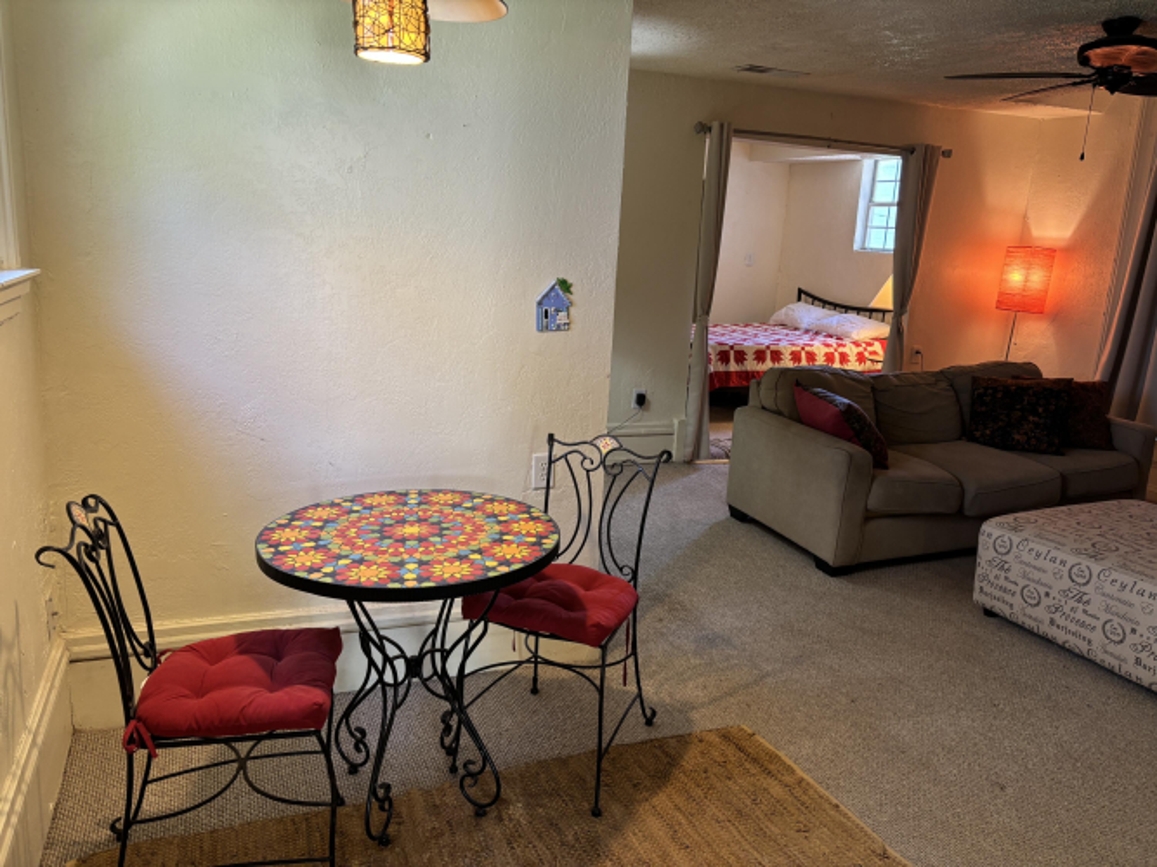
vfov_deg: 53.0
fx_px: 869
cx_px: 578
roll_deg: -3.2
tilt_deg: -13.1
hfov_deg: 67.3
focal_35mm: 26
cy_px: 434
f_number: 1.6
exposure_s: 1/60
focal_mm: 5.96
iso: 125
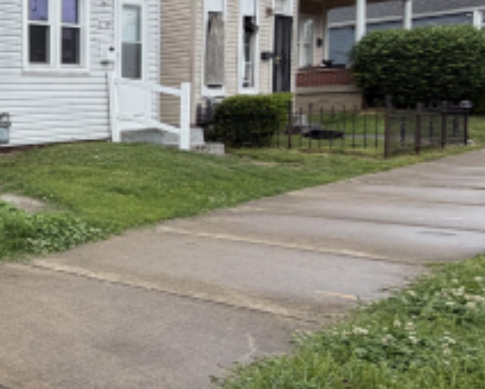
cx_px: -241
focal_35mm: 43
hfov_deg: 28.3
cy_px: 172
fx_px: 618
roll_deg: +2.6
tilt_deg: -3.6
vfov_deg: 34.9
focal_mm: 2.22
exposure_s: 1/672
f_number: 2.2
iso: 40
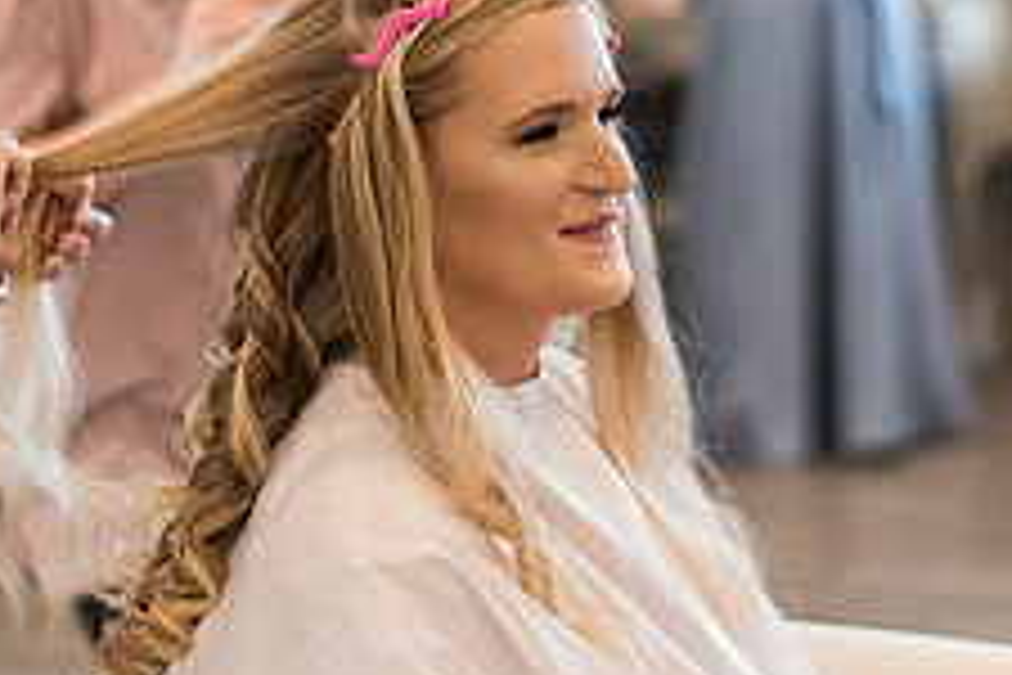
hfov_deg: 15.9
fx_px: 3626
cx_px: 531
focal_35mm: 129
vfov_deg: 10.6
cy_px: 205
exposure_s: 1/200
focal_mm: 50
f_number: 2
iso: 800
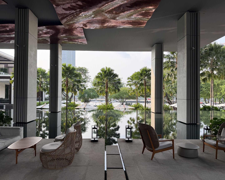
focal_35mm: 26
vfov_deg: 54.9
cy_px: 92
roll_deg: -0.3
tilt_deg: +0.8
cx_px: 110
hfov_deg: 66.0
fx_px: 173
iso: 100
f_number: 1.78
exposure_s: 1/1032
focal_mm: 6.76
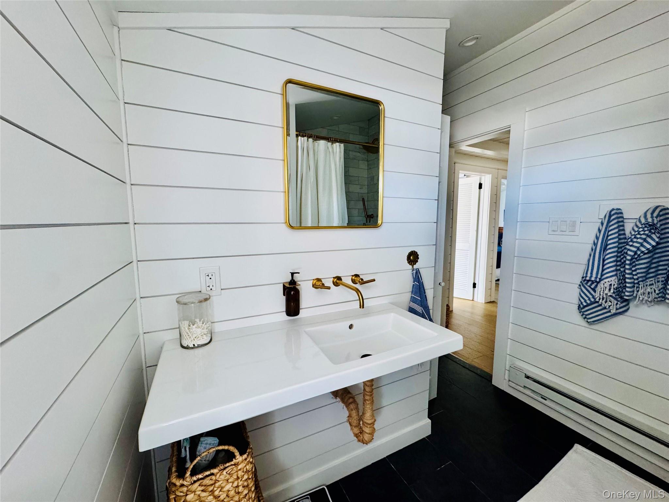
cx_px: 334
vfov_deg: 85.7
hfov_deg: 102.1
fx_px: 271
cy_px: 251
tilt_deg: -6.9
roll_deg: +0.2
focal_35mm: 14
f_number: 2.2
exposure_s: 1/96
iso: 320
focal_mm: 2.22
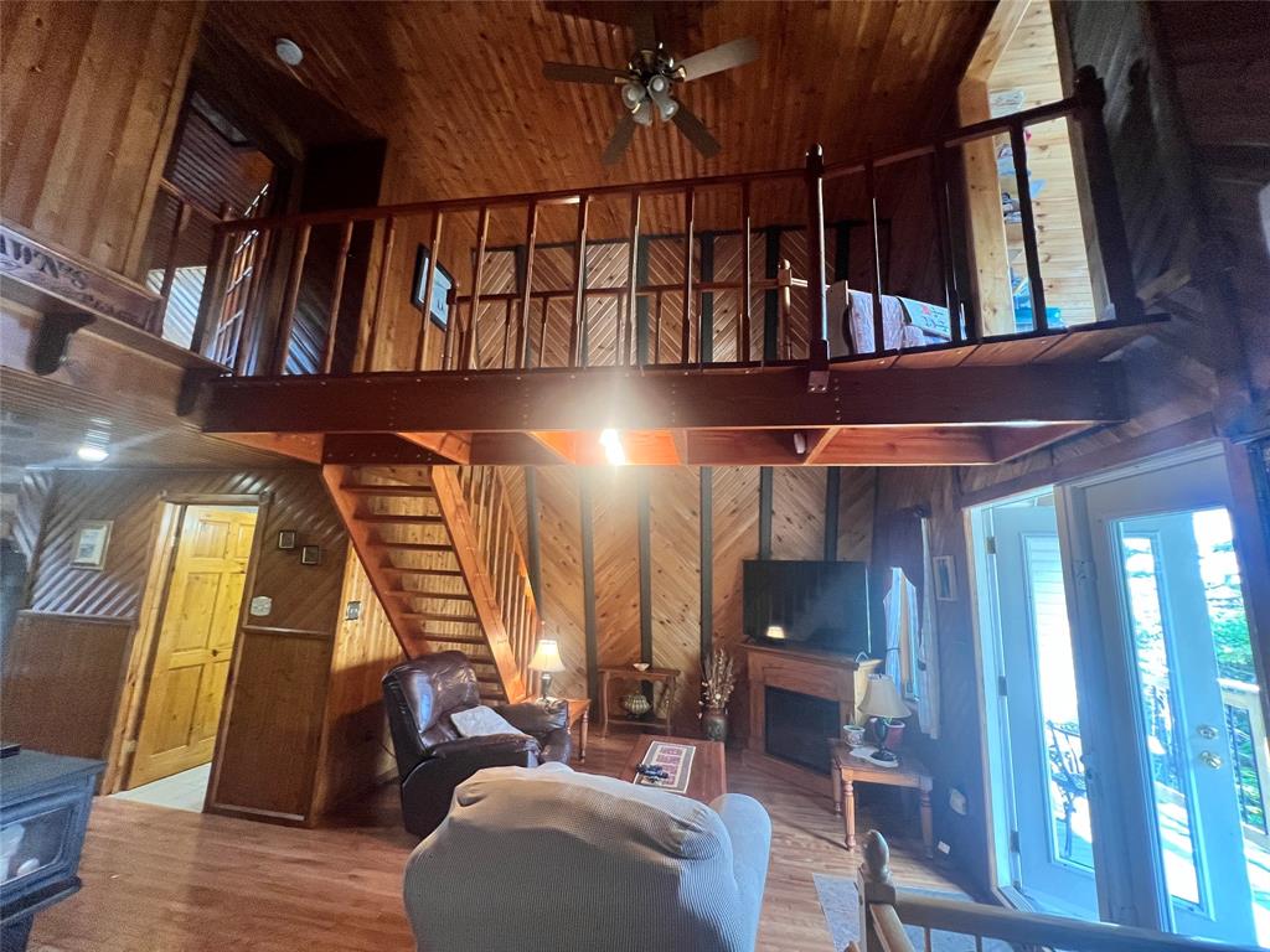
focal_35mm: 13
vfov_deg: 89.9
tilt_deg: +11.6
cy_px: 476
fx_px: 477
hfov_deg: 106.2
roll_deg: -2.3
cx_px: 635
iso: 400
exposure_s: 1/60
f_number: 1.8
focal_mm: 1.57
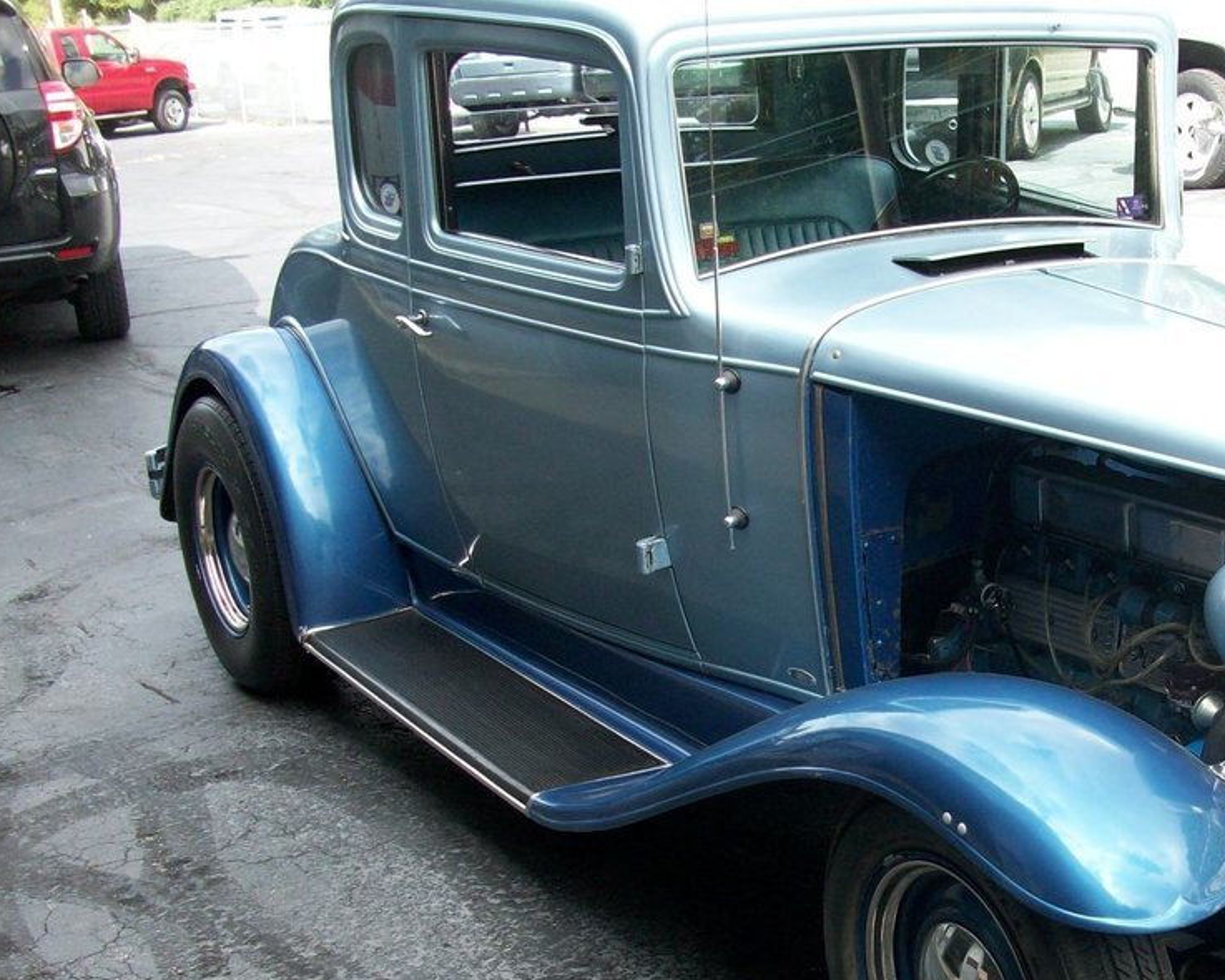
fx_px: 1958
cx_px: 991
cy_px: 588
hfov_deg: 33.7
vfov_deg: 28.1
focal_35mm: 54
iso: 64
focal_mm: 5.7
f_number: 2.8
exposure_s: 1/211
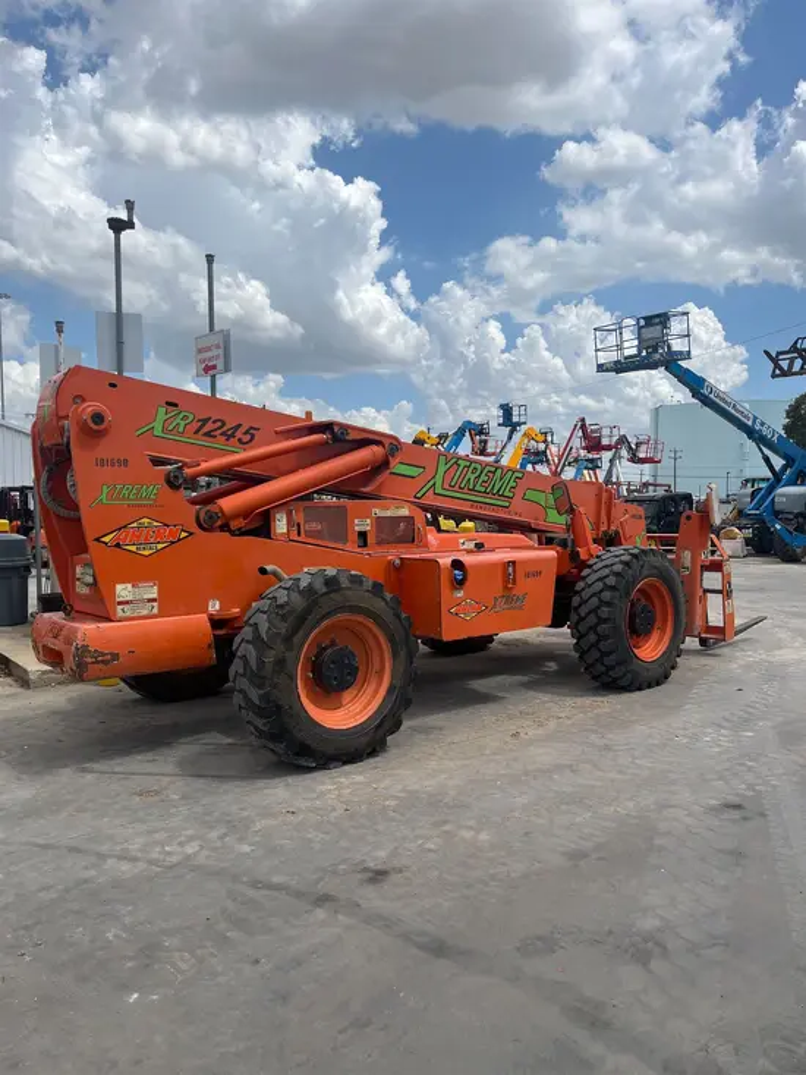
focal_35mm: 26
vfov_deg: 67.3
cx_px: 403
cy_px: 538
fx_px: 807
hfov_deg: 53.1
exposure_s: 1/5319
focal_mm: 5.1
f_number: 1.6
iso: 50
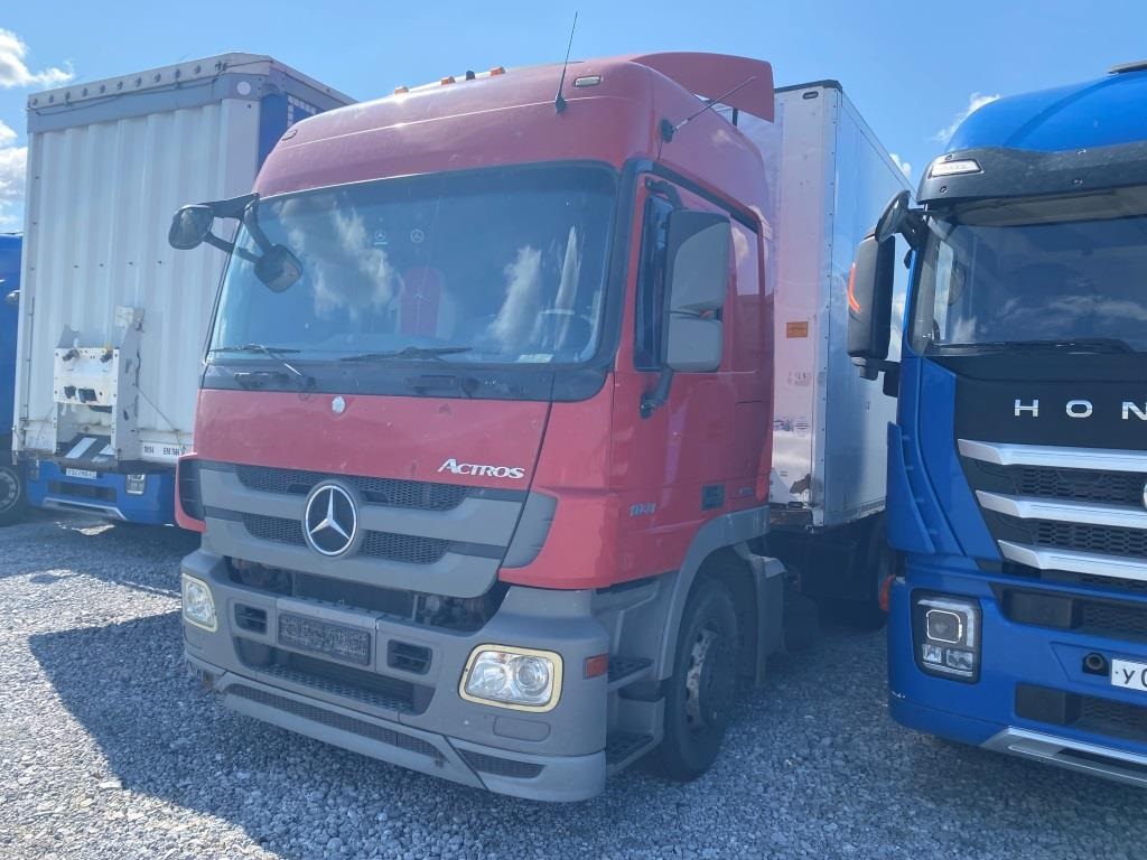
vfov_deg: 53.1
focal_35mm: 26
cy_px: 430
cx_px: 574
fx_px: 862
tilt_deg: +1.8
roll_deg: +0.5
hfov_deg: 67.3
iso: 32
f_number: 1.8
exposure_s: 1/1330
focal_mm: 4.25
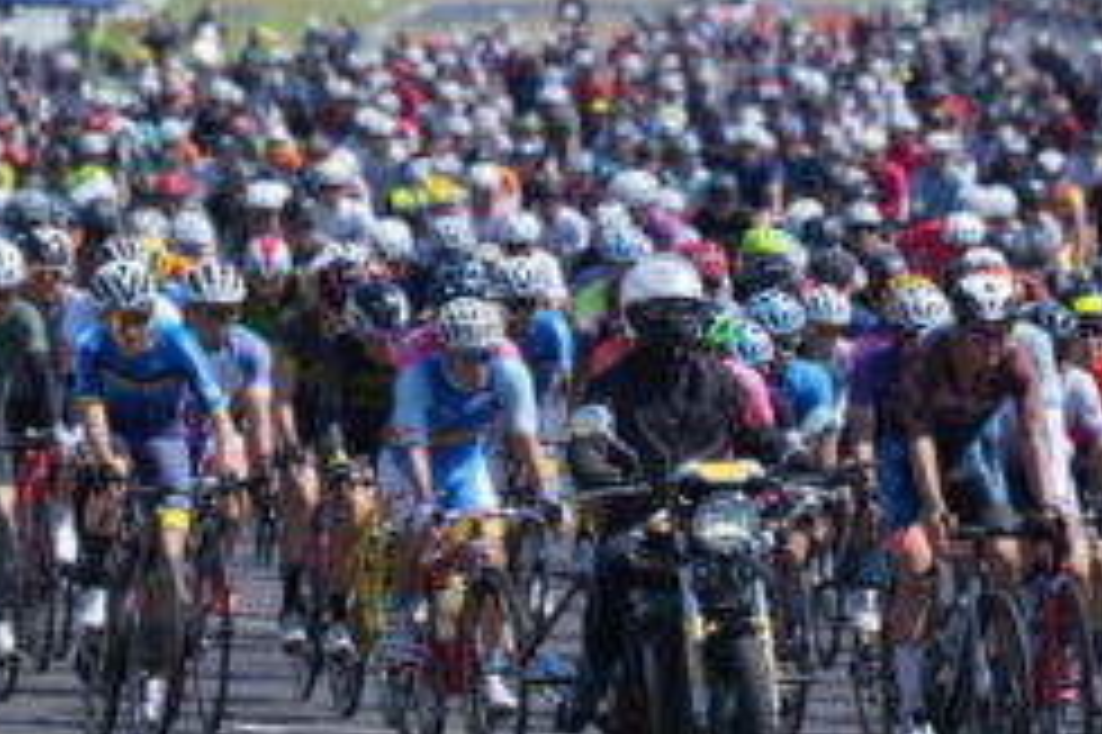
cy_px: 59
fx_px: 22483
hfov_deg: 2.8
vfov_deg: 1.9
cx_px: 558
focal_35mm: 735
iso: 100
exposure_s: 1/250
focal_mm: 300
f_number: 8
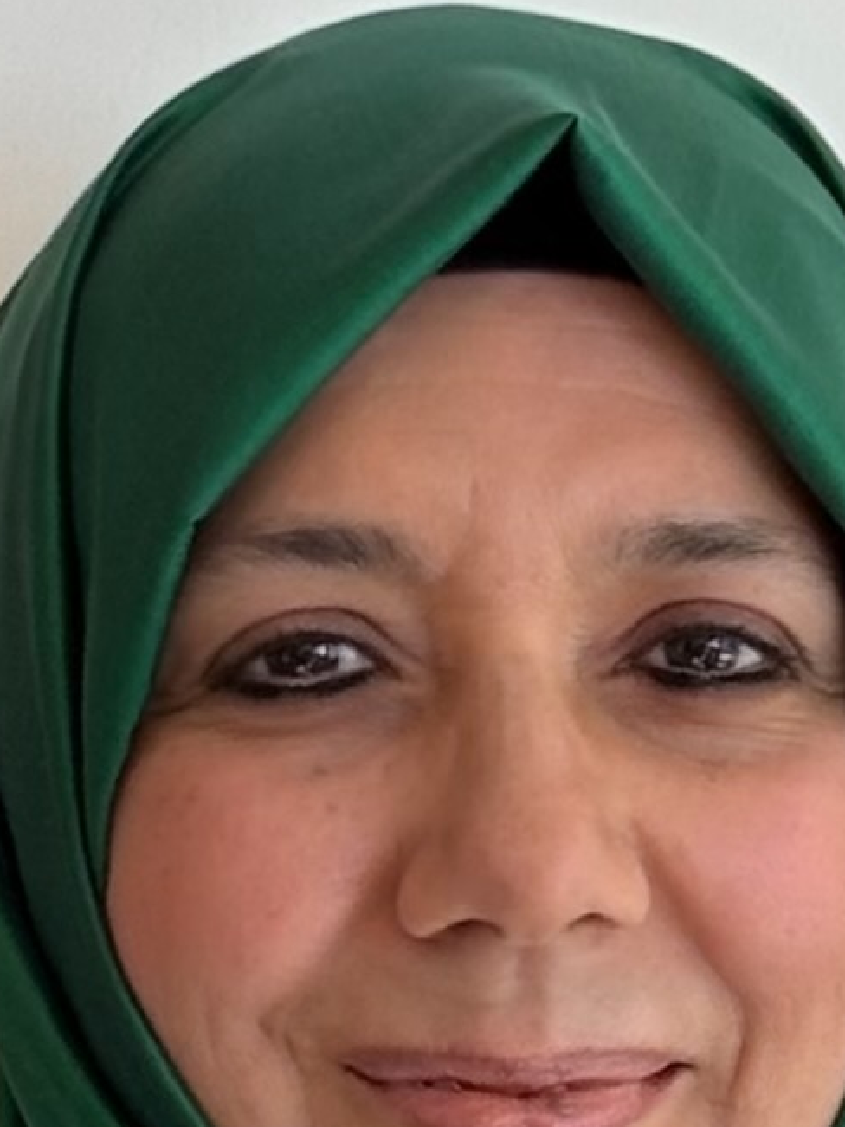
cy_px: 987
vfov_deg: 6.1
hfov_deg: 4.6
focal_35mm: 322
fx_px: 10484
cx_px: 407
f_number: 1.6
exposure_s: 1/104
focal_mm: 5.96
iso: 25
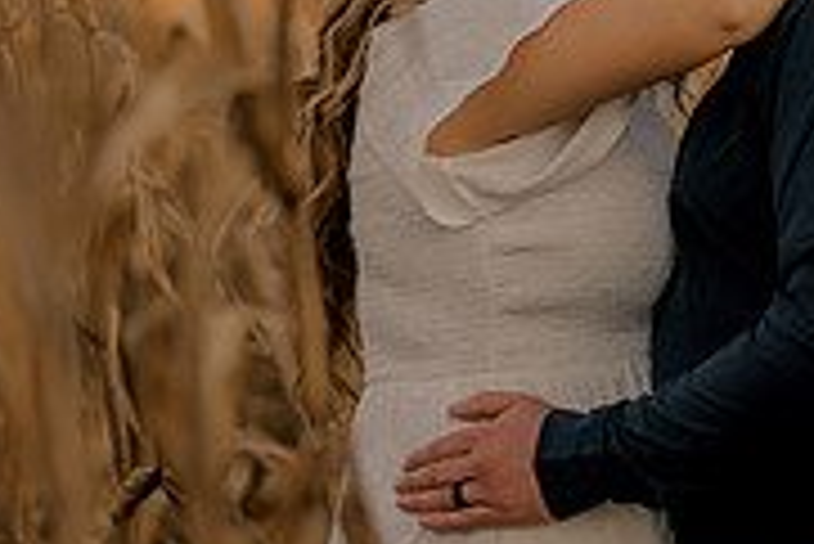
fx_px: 6155
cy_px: -261
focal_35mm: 272
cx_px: 693
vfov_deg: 5.0
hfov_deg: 7.6
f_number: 1.4
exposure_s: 1/320
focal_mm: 85
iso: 50
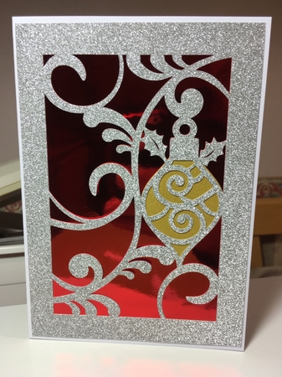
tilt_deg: -4.8
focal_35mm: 29
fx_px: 315
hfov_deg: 48.2
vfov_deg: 61.7
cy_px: 188
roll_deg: +1.1
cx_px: 141
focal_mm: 4.15
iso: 32
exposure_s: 1/50
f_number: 2.2
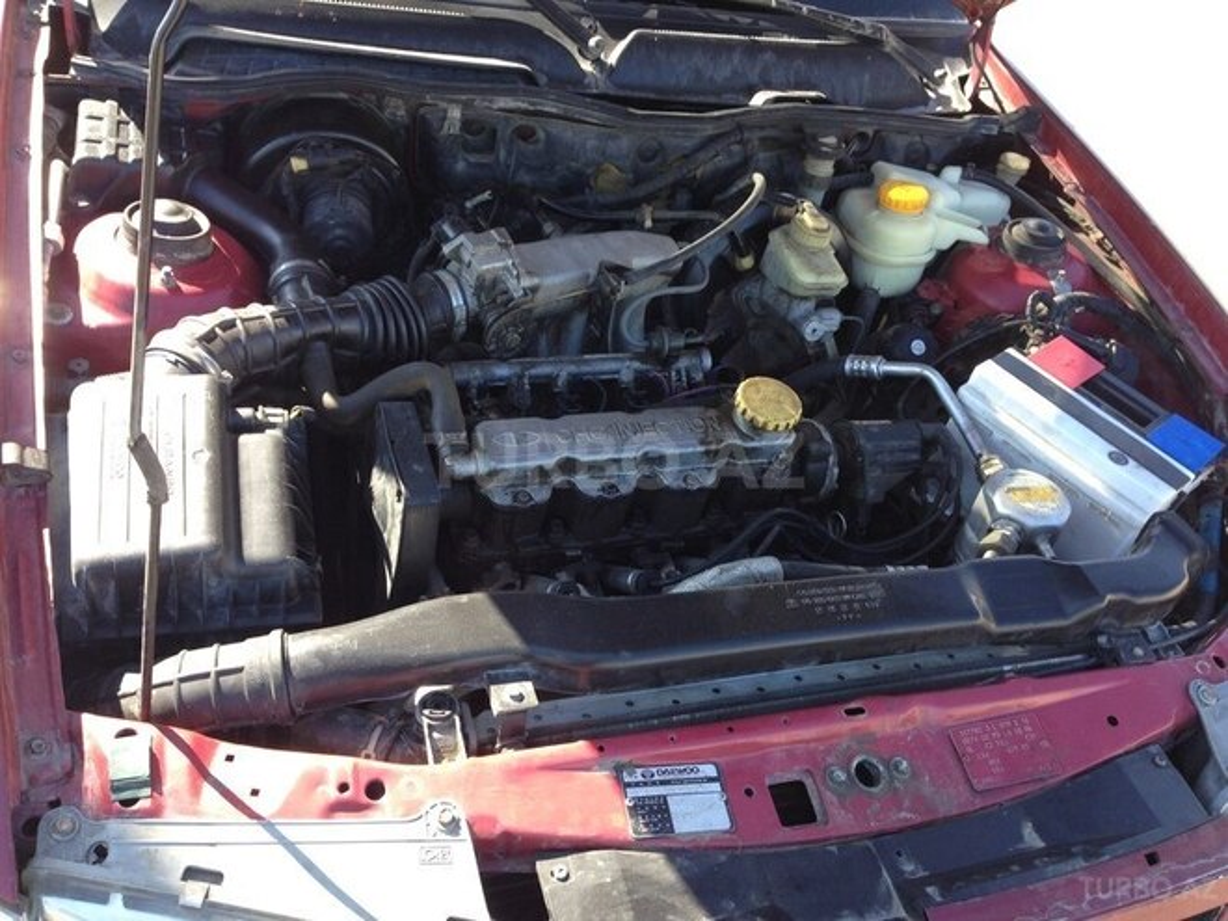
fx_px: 1171
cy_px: 460
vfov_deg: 42.9
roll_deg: -12.5
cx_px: 614
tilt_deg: -38.7
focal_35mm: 33
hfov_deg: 55.4
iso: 50
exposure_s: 1/162
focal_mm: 4.12
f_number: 2.4
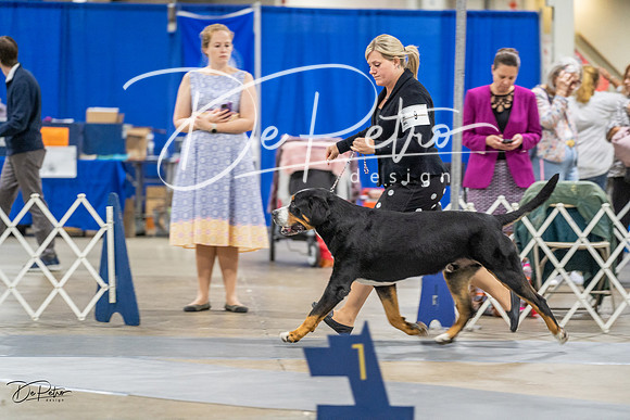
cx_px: 315
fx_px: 2625
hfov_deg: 13.7
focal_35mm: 150
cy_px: 210
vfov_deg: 9.2
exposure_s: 1/160
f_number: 2.8
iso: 3200
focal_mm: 150
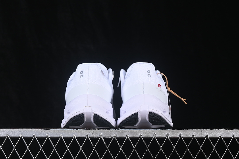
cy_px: 80
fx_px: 498
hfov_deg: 27.0
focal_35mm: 75
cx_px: 120
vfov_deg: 18.2
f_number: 8
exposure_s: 1/80
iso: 160
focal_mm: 50
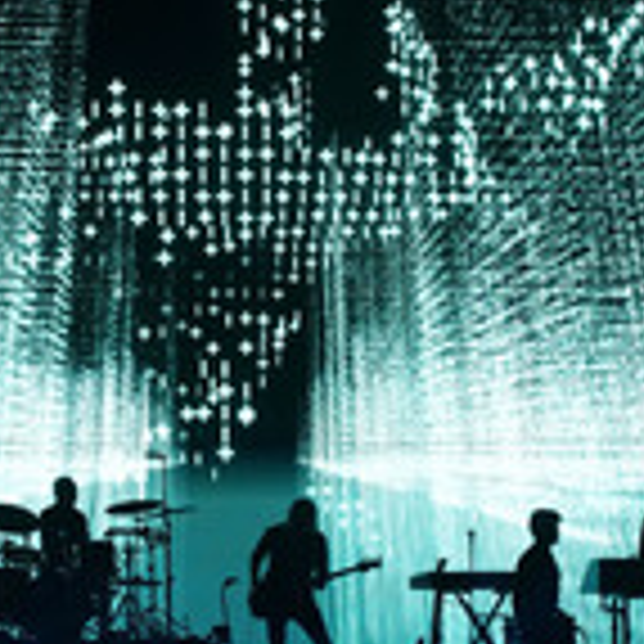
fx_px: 6862
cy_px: 203
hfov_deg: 5.4
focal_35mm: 326
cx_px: 227
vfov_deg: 5.4
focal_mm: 122
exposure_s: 1/400
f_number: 5.6
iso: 1250
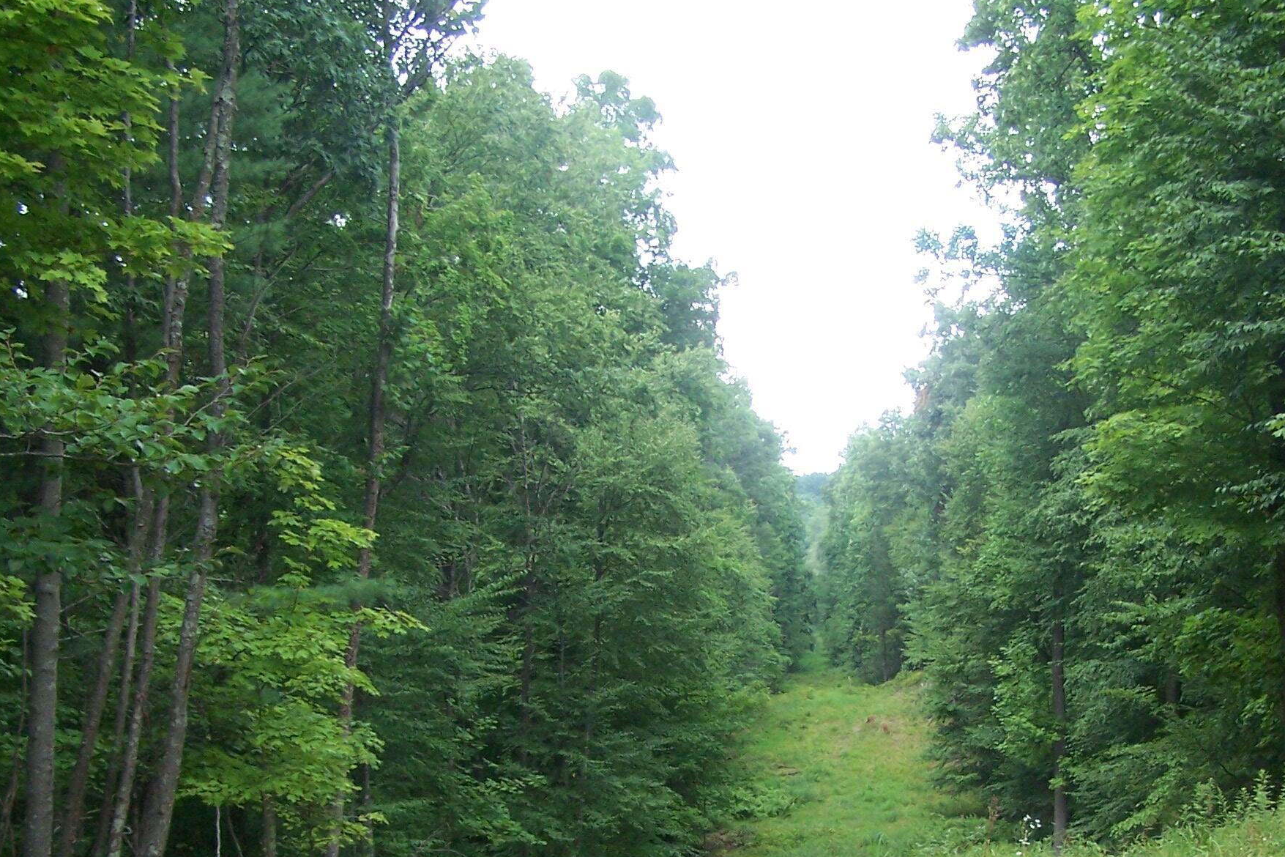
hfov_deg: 34.4
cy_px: 705
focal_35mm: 58
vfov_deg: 23.0
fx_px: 2070
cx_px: 753
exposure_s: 1/200
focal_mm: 6.3
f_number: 2.8
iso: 140
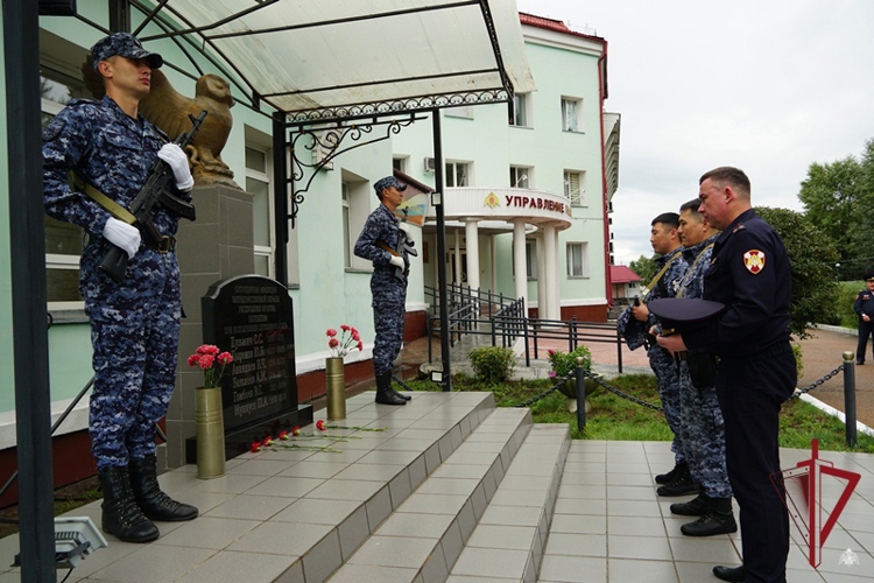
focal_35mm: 27
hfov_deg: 67.4
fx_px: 655
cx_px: 437
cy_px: 292
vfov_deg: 47.9
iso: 100
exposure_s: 1/100
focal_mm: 18
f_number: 5
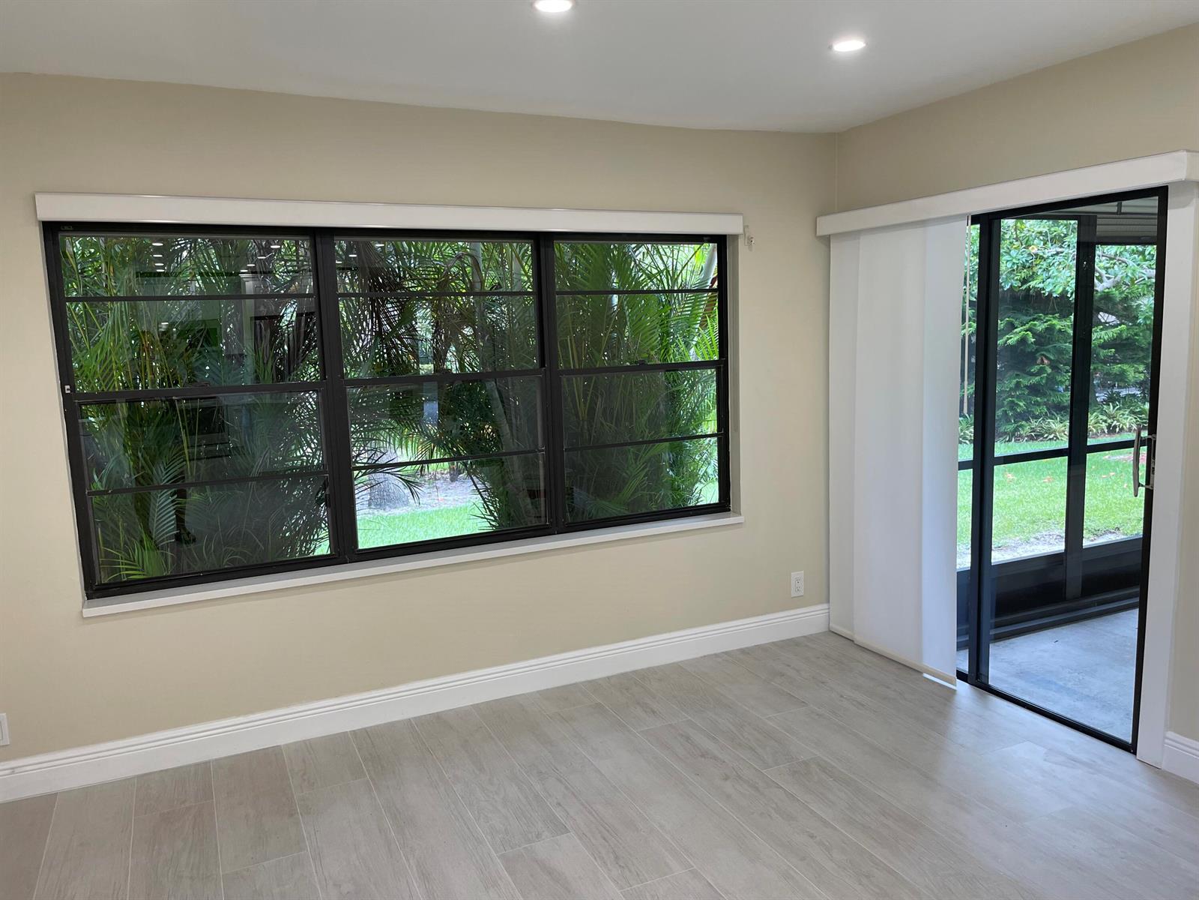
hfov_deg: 67.3
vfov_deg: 53.1
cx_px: 600
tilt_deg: -9.1
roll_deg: +2.0
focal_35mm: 26
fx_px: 901
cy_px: 450
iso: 80
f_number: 1.6
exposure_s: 1/120
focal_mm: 5.1
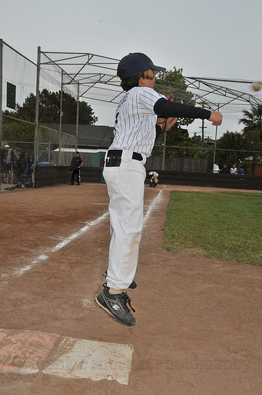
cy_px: 198
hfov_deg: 36.8
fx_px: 394
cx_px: 131
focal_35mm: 36
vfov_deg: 53.2
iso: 200
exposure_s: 1/250
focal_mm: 24
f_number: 11
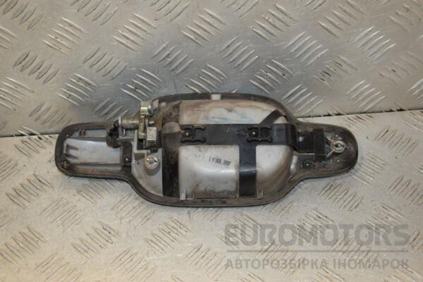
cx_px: 212
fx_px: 793
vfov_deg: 20.2
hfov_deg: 29.9
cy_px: 141
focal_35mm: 68
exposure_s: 1/200
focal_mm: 45
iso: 800
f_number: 7.1
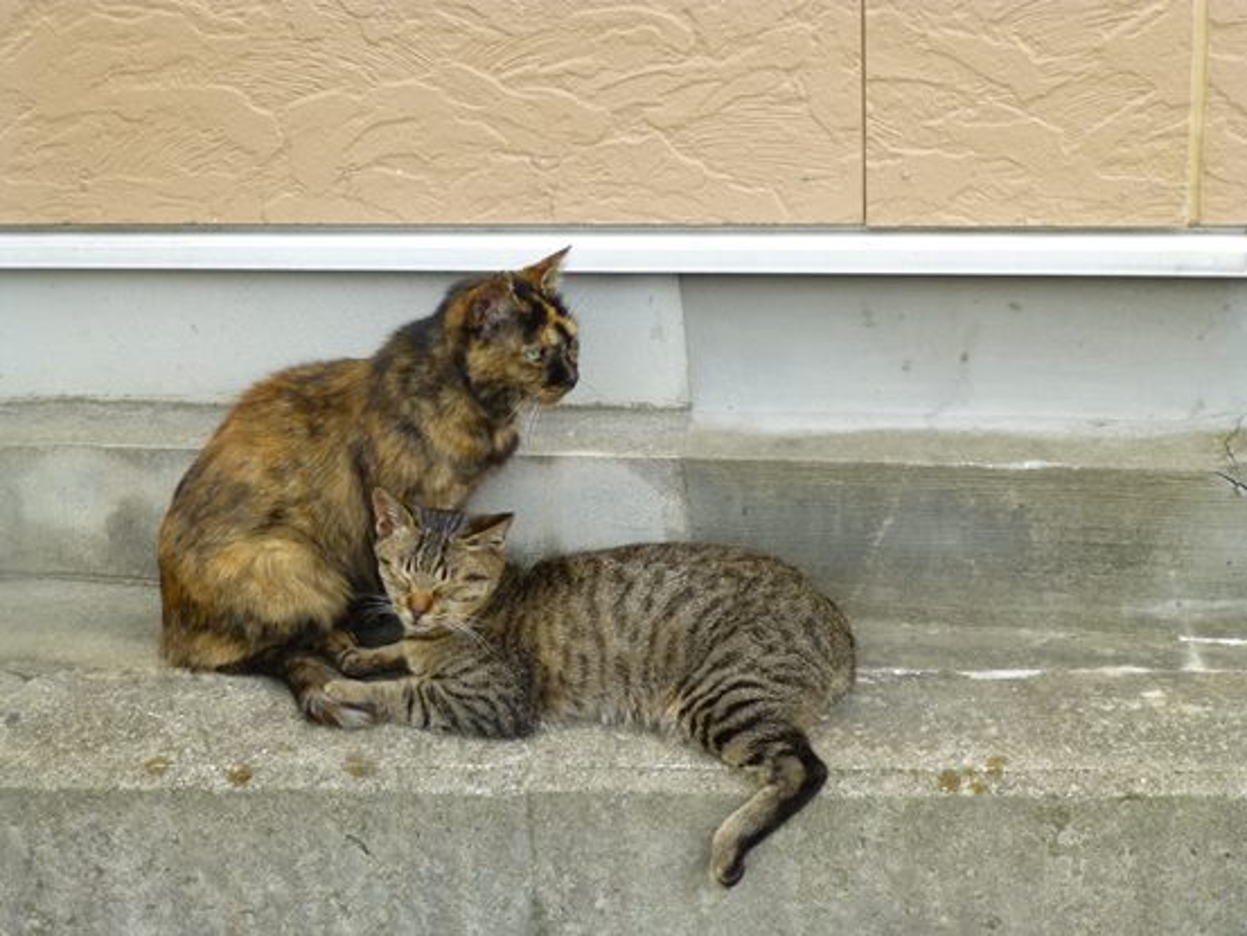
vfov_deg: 28.0
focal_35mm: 52
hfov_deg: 36.8
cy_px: 468
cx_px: 624
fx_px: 1874
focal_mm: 9.2
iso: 100
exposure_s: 1/60
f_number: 4.1
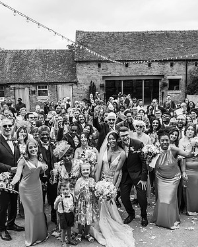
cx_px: 114
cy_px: 123
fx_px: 271
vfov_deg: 49.1
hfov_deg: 40.0
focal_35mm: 37
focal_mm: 25.5
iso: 140
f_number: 4.5
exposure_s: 1/1000
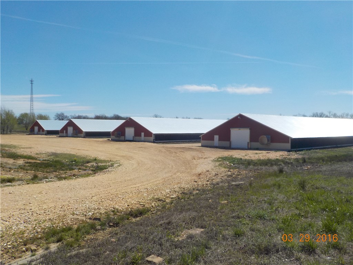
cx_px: 176
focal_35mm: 30
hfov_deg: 60.0
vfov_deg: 46.8
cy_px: 132
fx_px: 306
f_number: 6.6
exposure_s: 1/500
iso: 125
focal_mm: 4.1
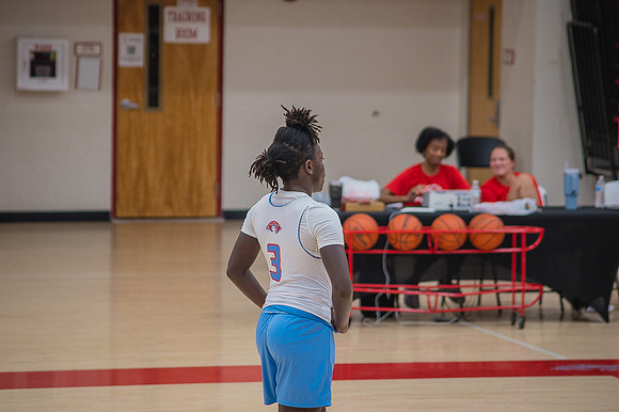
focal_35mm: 200
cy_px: 206
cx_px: 310
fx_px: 3437
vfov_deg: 6.9
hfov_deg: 10.3
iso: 1000
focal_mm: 200
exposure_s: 1/250
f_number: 5.3
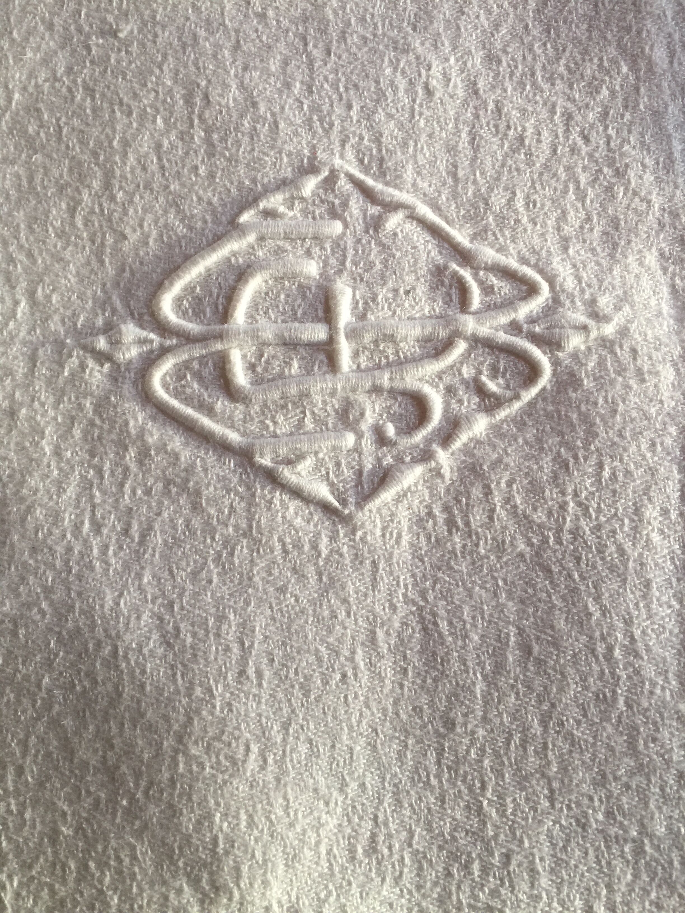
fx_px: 765
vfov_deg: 61.7
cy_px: 456
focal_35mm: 29
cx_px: 342
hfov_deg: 48.2
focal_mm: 4.15
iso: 32
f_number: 2.2
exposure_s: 1/33
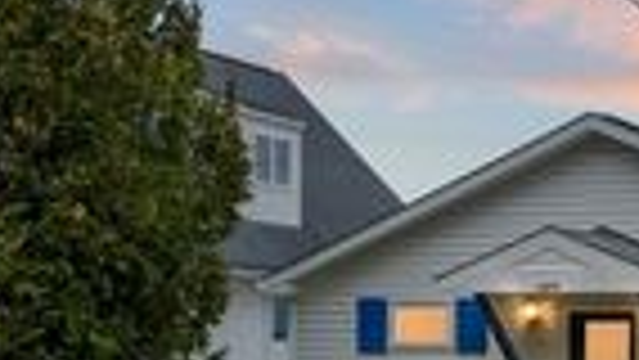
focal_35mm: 92
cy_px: 378
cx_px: 702
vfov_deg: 13.0
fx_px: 1559
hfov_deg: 21.9
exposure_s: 1/640
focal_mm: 12.29
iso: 210
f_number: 2.8
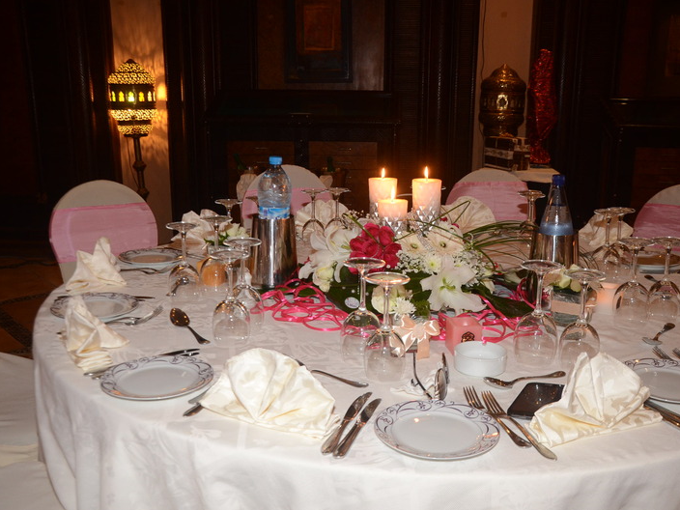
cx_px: 383
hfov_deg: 51.2
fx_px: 707
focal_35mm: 36
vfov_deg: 39.7
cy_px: 255
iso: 1000
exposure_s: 1/40
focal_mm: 22
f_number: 5.6
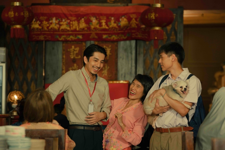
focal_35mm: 155
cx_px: 108
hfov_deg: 13.2
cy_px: 75
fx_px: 969
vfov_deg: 8.9
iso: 640
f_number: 4
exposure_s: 1/100
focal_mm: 148
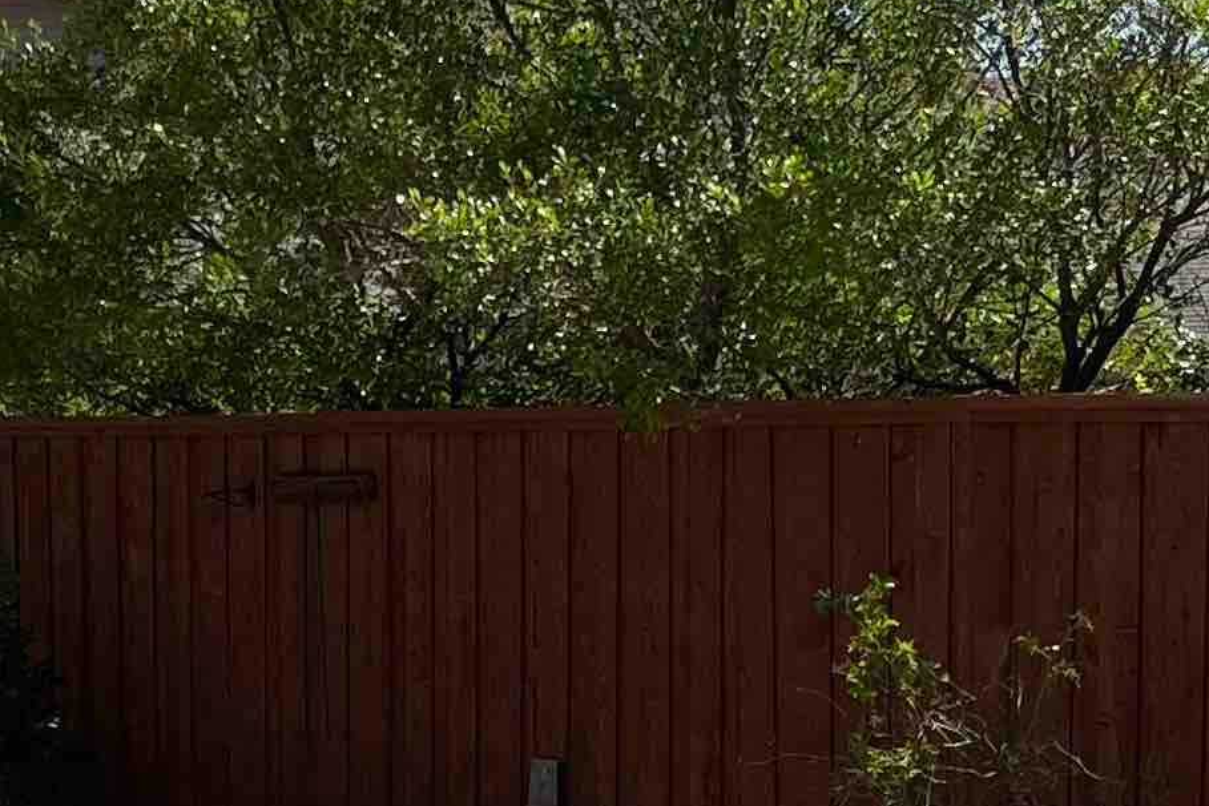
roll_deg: +0.5
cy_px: 1124
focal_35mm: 120
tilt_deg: -10.1
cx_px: 63
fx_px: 4030
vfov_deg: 11.1
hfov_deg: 16.8
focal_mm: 5.1
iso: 50
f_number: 1.6
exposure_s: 1/3876
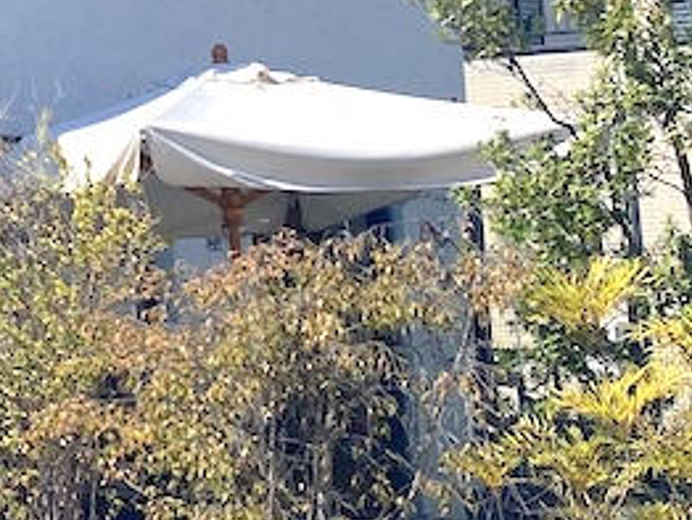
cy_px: -129
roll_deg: +1.5
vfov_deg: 12.2
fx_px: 2381
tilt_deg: +8.6
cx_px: -428
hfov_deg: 15.0
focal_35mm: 119
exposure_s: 1/2268
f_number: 1.8
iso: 32
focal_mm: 4.25
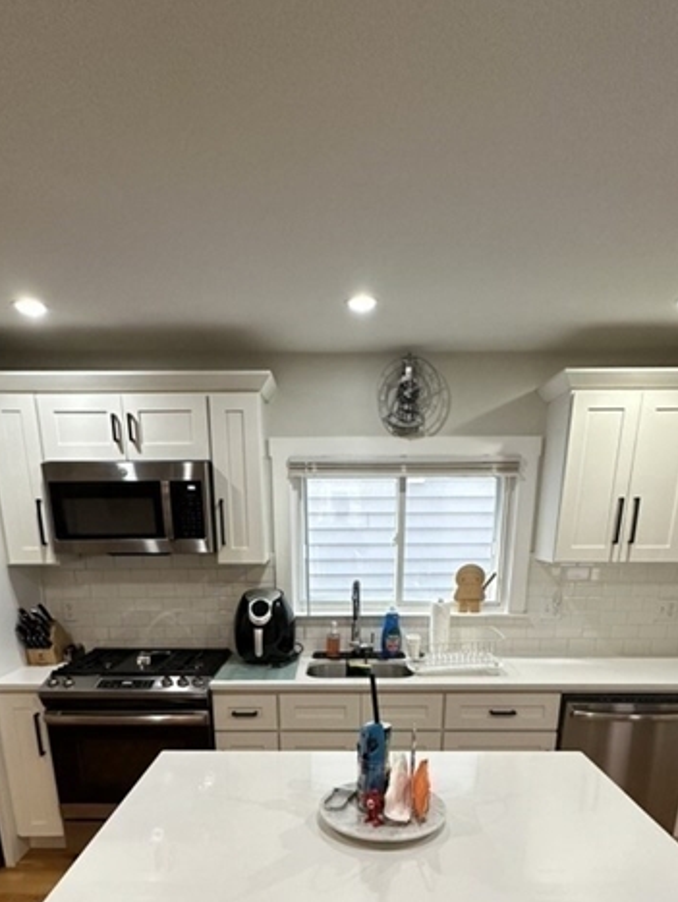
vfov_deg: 67.7
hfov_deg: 58.9
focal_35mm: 23
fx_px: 600
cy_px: 707
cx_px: 330
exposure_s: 1/120
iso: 250
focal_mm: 2.22
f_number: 2.2
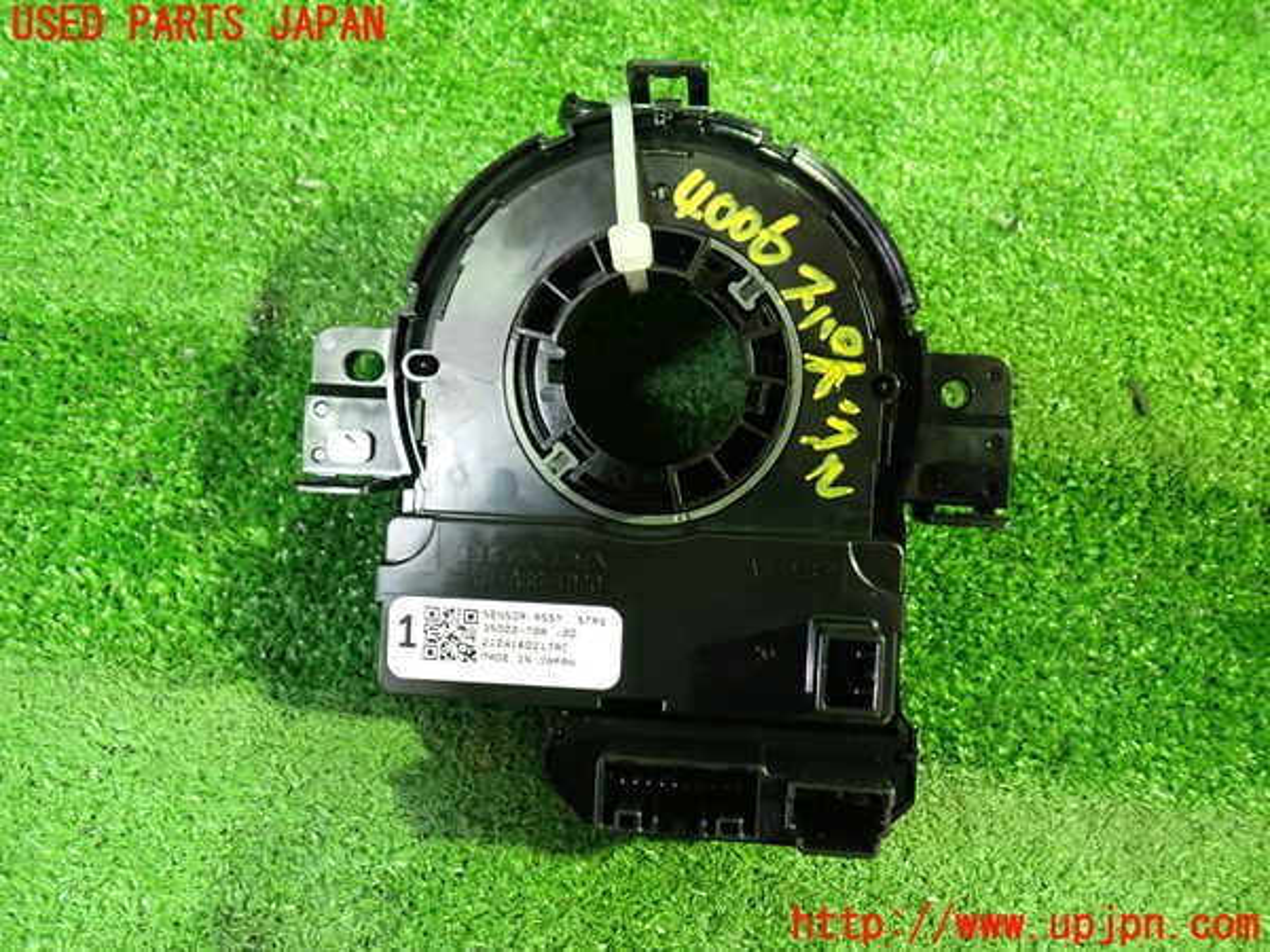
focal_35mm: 30
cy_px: 476
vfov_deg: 46.8
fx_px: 1101
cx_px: 635
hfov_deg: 60.0
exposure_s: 1/25
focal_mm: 5.4
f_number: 2.3
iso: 800
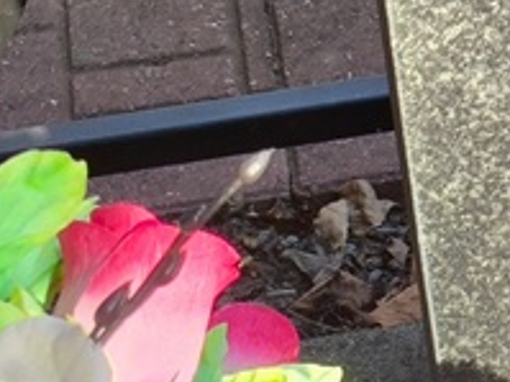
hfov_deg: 9.5
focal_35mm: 201
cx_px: 837
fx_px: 2960
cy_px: 164
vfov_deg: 7.4
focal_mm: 4.71
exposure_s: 1/334
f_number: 1.7
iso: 50
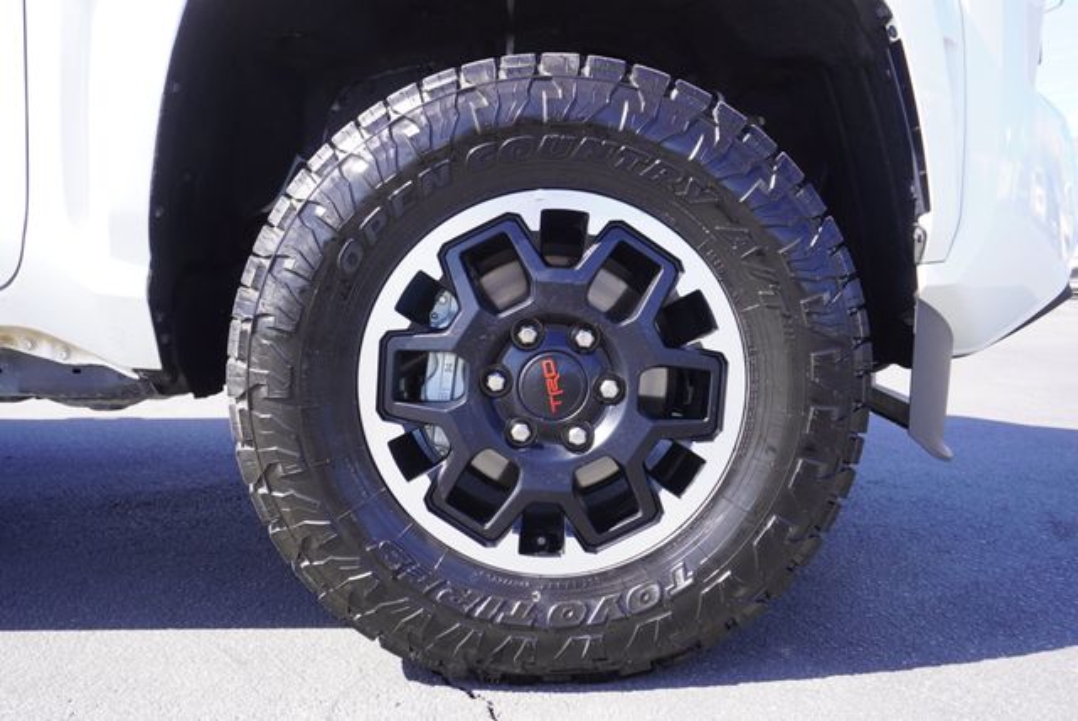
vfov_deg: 43.7
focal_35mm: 30
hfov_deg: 61.9
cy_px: 360
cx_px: 539
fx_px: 899
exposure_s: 1/100
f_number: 5
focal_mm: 20
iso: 100
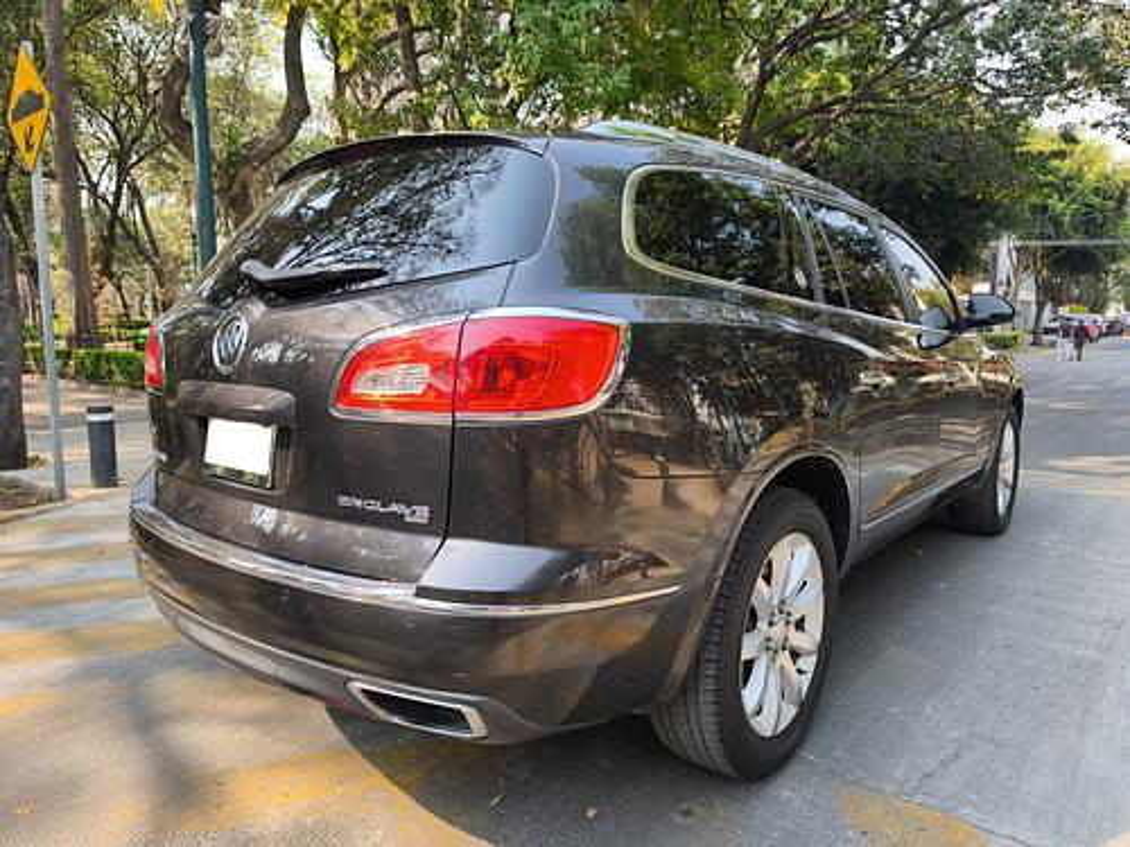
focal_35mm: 23
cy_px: 424
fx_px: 751
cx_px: 565
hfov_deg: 73.9
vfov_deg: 58.9
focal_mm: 6.57
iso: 50
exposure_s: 1/613
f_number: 1.6
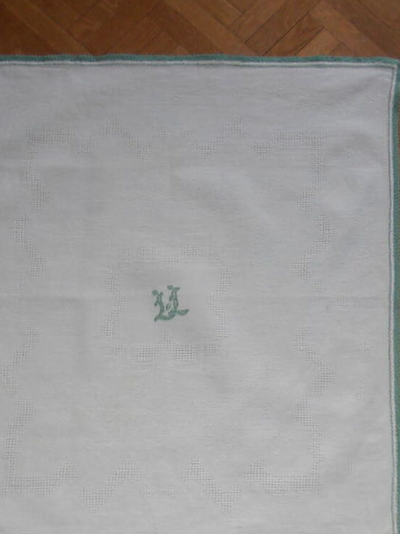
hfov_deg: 33.4
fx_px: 663
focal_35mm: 43
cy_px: 280
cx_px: 143
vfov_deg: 43.8
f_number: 3
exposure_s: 1/30
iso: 125
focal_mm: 4.2
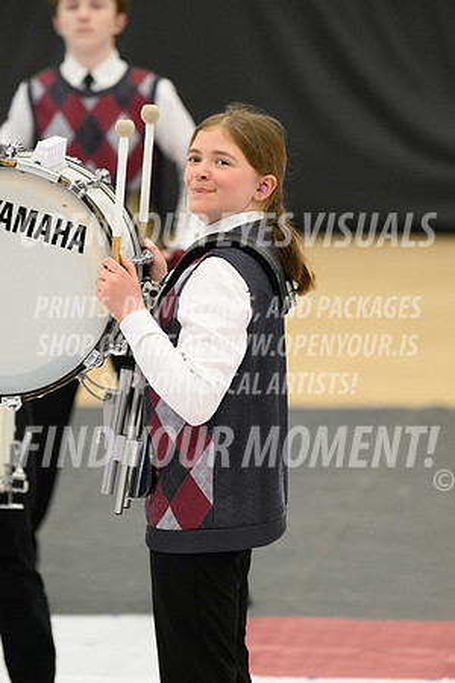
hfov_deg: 3.4
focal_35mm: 400
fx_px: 7583
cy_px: 342
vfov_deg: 5.2
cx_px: 228
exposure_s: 1/250
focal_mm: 400
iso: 6400
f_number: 5.6
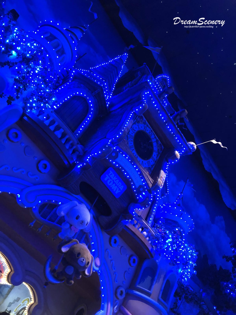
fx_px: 255
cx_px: 118
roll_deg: -34.6
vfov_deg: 63.4
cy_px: 158
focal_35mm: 28
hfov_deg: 49.7
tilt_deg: +37.6
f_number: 1.8
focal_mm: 3.99
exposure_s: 1/4
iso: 100
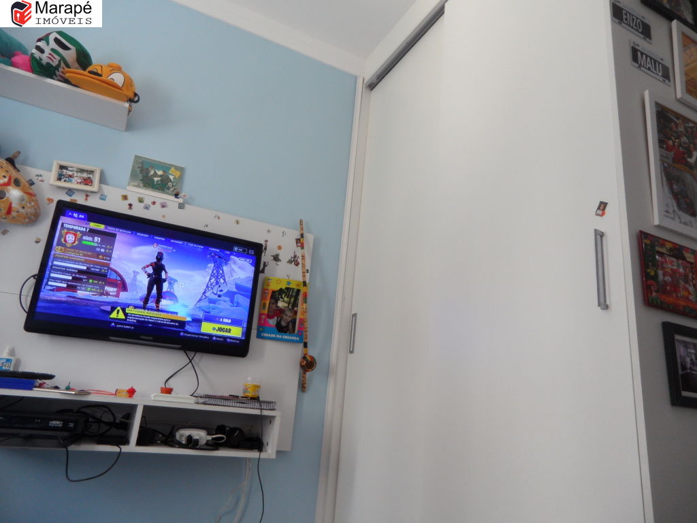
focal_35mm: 24
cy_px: 262
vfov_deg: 56.8
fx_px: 483
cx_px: 348
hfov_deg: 71.6
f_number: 2.9
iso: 80
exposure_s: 1/45
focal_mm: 4.1
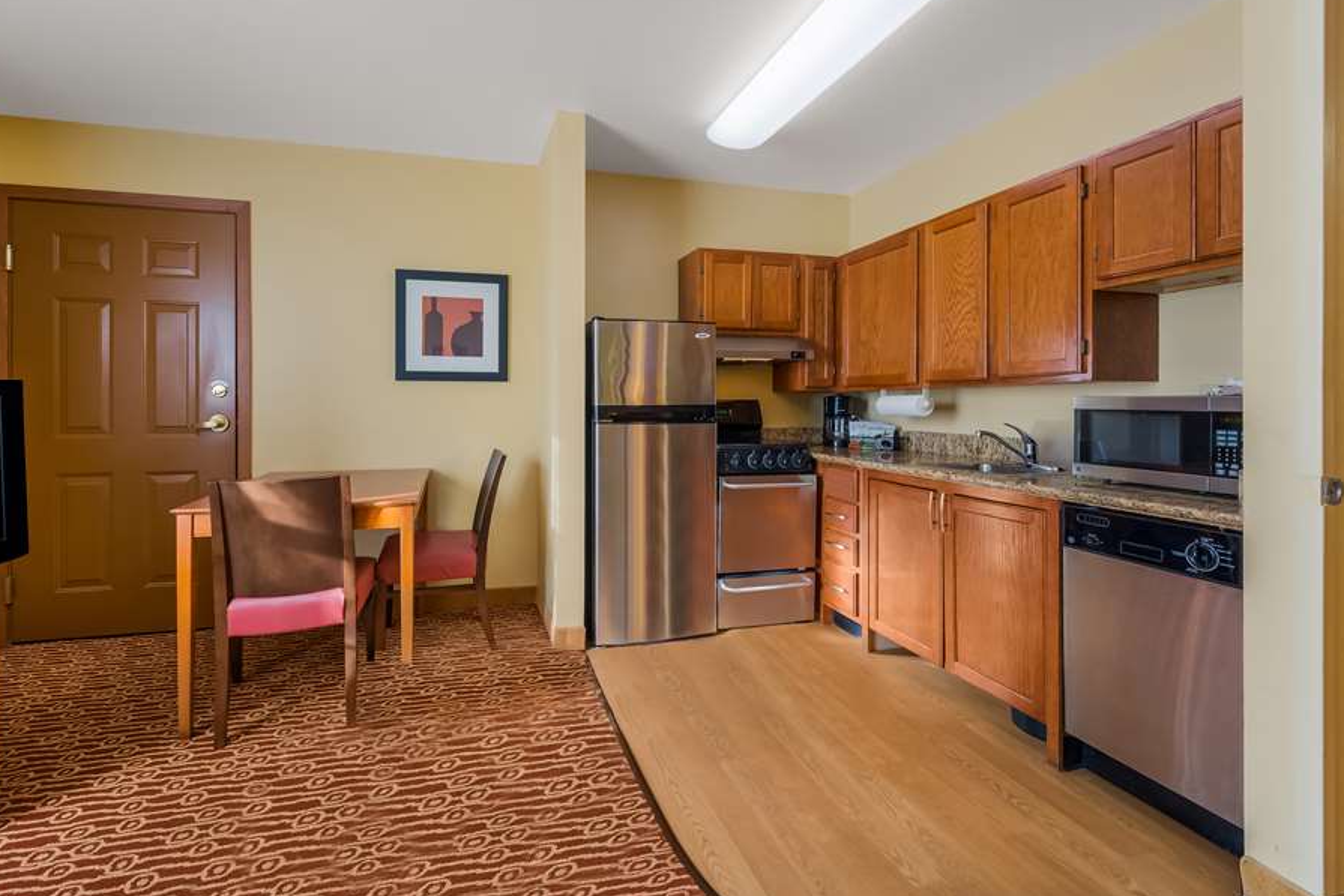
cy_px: 393
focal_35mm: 16
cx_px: 607
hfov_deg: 96.4
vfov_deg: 73.5
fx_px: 597
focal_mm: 14
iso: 400
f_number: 8
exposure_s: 1/6
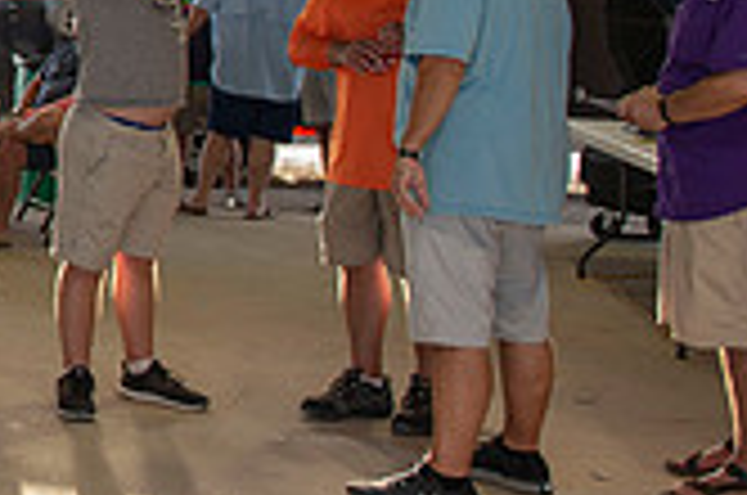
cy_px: -90
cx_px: -504
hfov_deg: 19.6
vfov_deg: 15.6
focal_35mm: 84
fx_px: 1740
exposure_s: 1/80
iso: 50
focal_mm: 24
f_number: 3.5
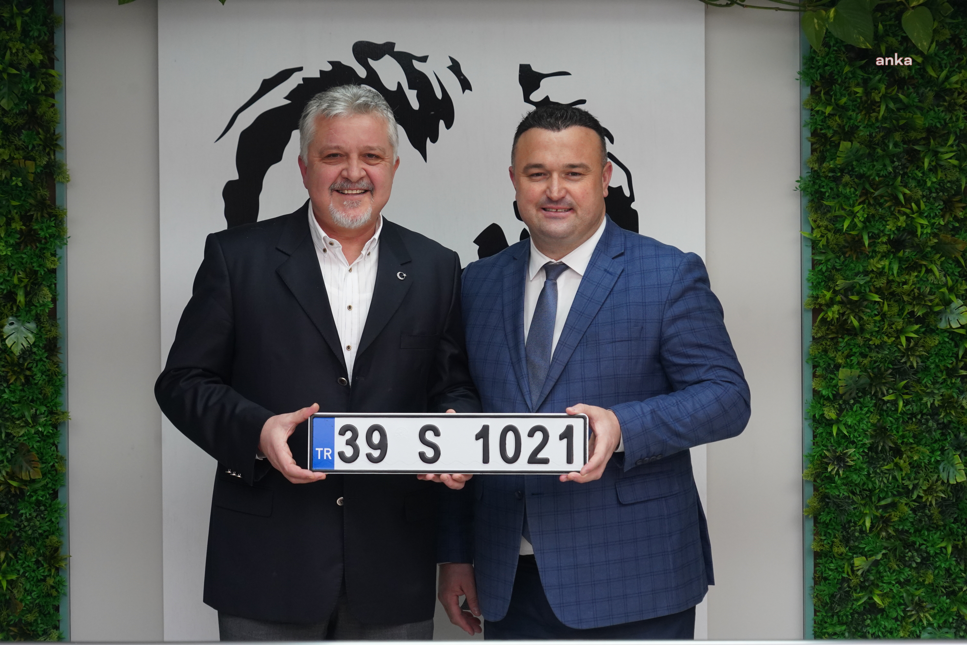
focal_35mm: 113
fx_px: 3035
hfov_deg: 18.1
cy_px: 322
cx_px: 484
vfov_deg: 12.1
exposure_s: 1/400
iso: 2500
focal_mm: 113
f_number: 6.3
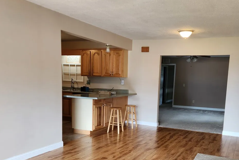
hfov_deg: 51.8
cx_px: 132
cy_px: 128
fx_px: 246
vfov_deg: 34.8
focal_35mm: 37
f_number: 1.8
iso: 200
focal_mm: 5.4
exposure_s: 1/120
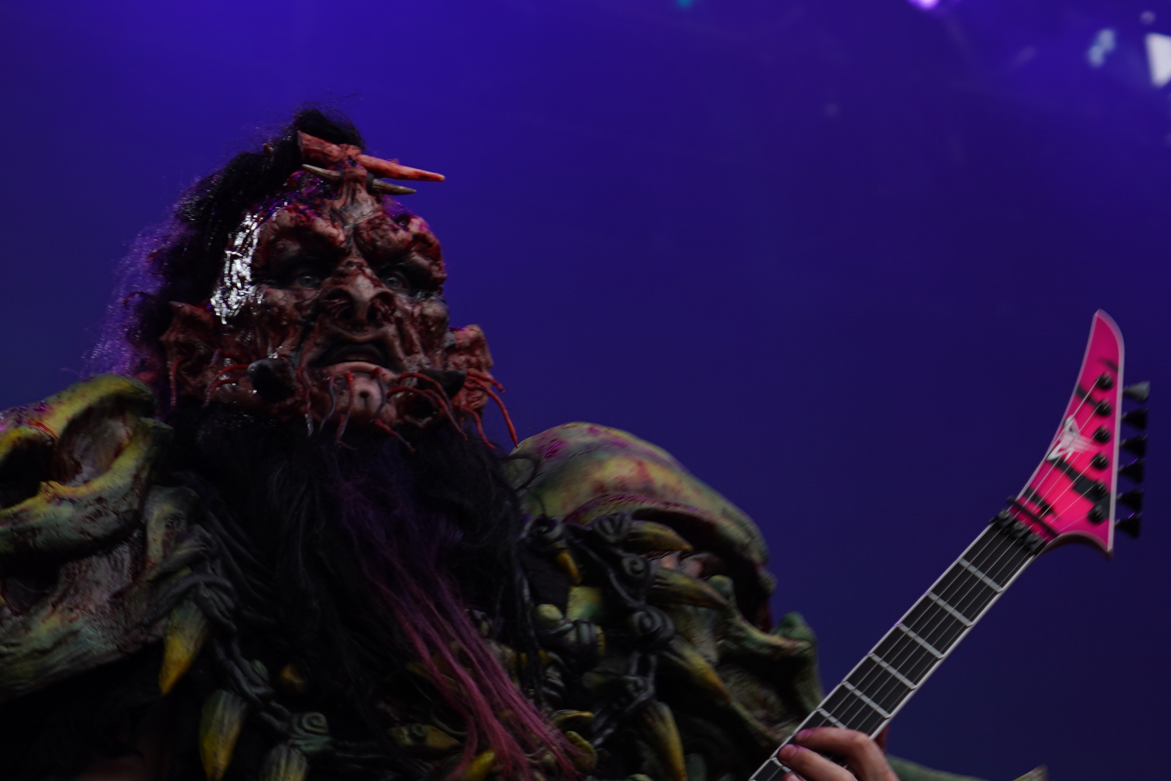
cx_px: 683
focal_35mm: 157
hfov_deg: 13.1
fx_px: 5106
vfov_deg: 8.7
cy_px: 828
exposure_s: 1/125
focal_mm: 68
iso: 100
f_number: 4.5
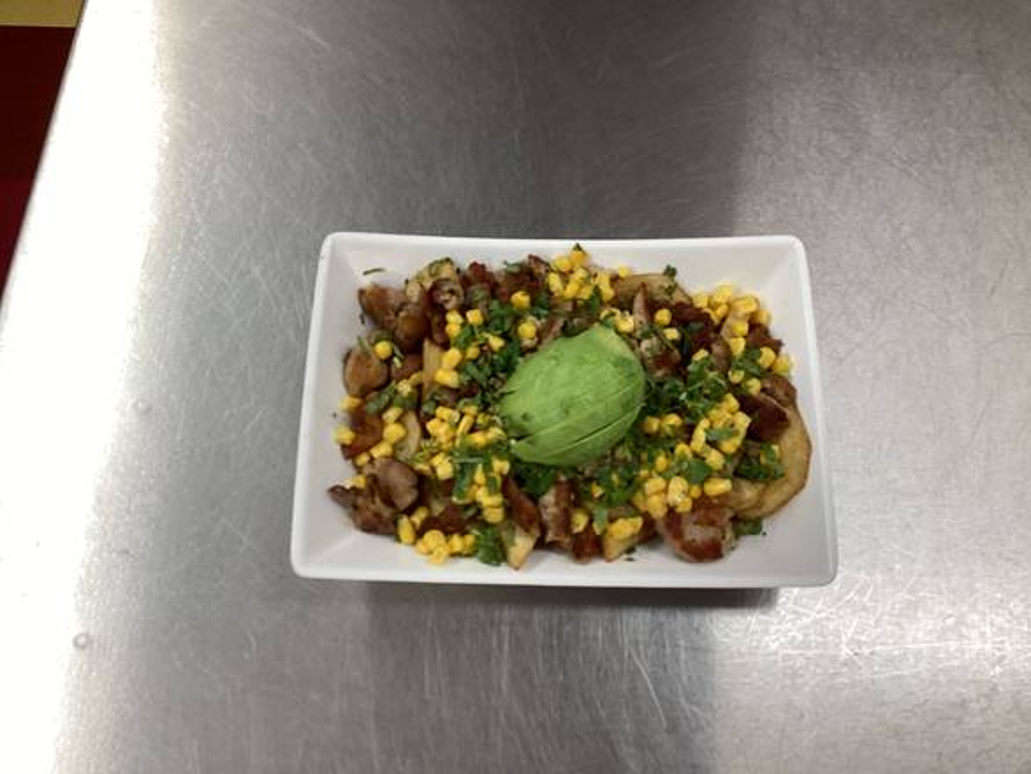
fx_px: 924
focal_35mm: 31
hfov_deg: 58.3
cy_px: 387
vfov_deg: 45.5
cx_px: 516
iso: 80
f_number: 2.4
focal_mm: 3.3
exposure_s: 1/120
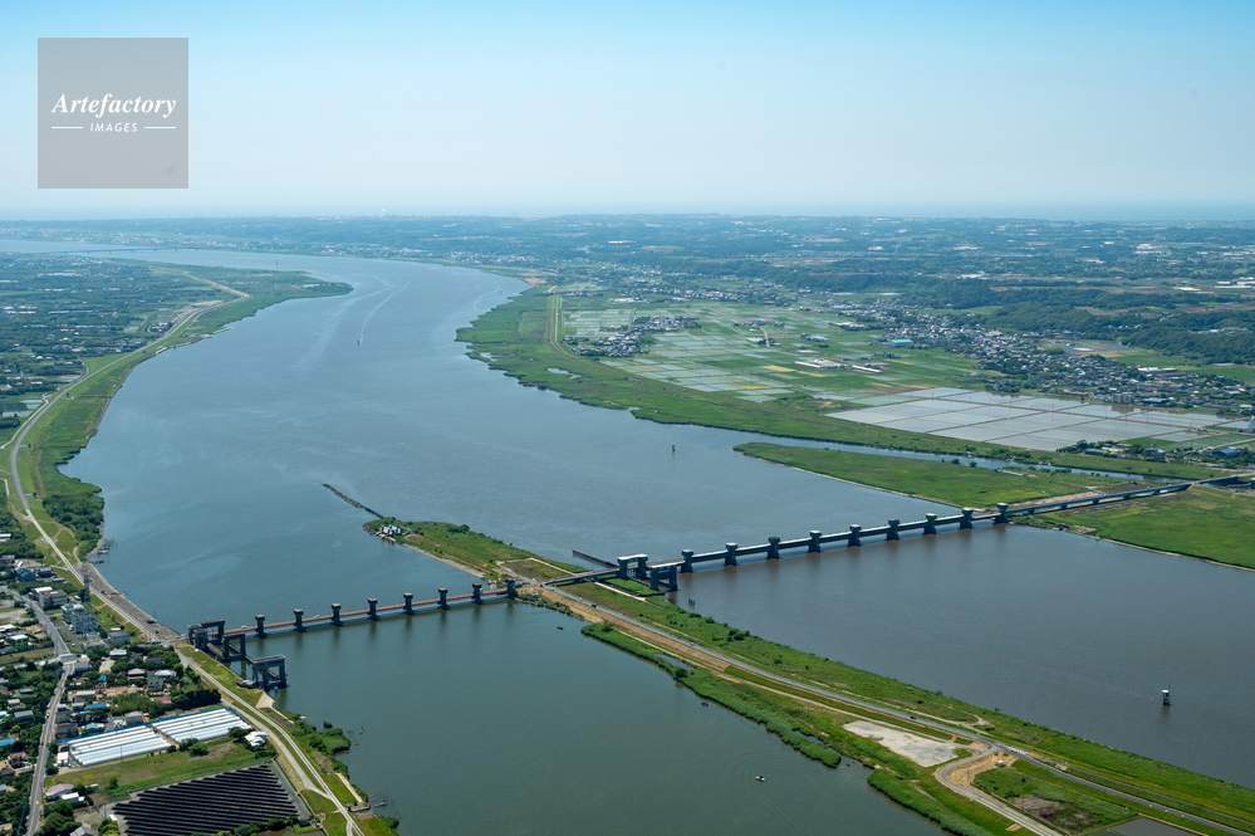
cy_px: 418
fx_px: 1463
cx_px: 628
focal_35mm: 42
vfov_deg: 31.9
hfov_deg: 46.4
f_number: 11
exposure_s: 1/400
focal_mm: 42
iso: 125
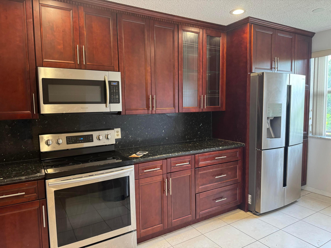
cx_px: 166
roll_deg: -0.1
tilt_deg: -3.5
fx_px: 229
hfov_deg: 71.6
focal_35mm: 24
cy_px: 124
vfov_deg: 56.8
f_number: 1.78
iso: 400
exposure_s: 1/60
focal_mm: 6.76
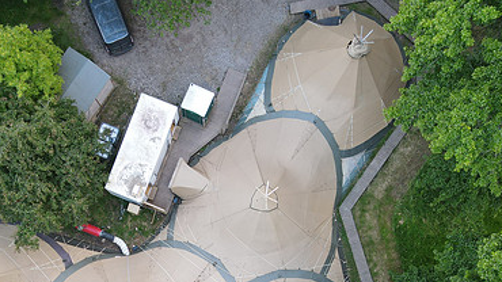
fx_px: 546
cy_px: 283
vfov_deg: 27.3
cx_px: 193
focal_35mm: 41
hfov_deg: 49.0
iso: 140
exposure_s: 1/15
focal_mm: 4.5
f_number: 2.8
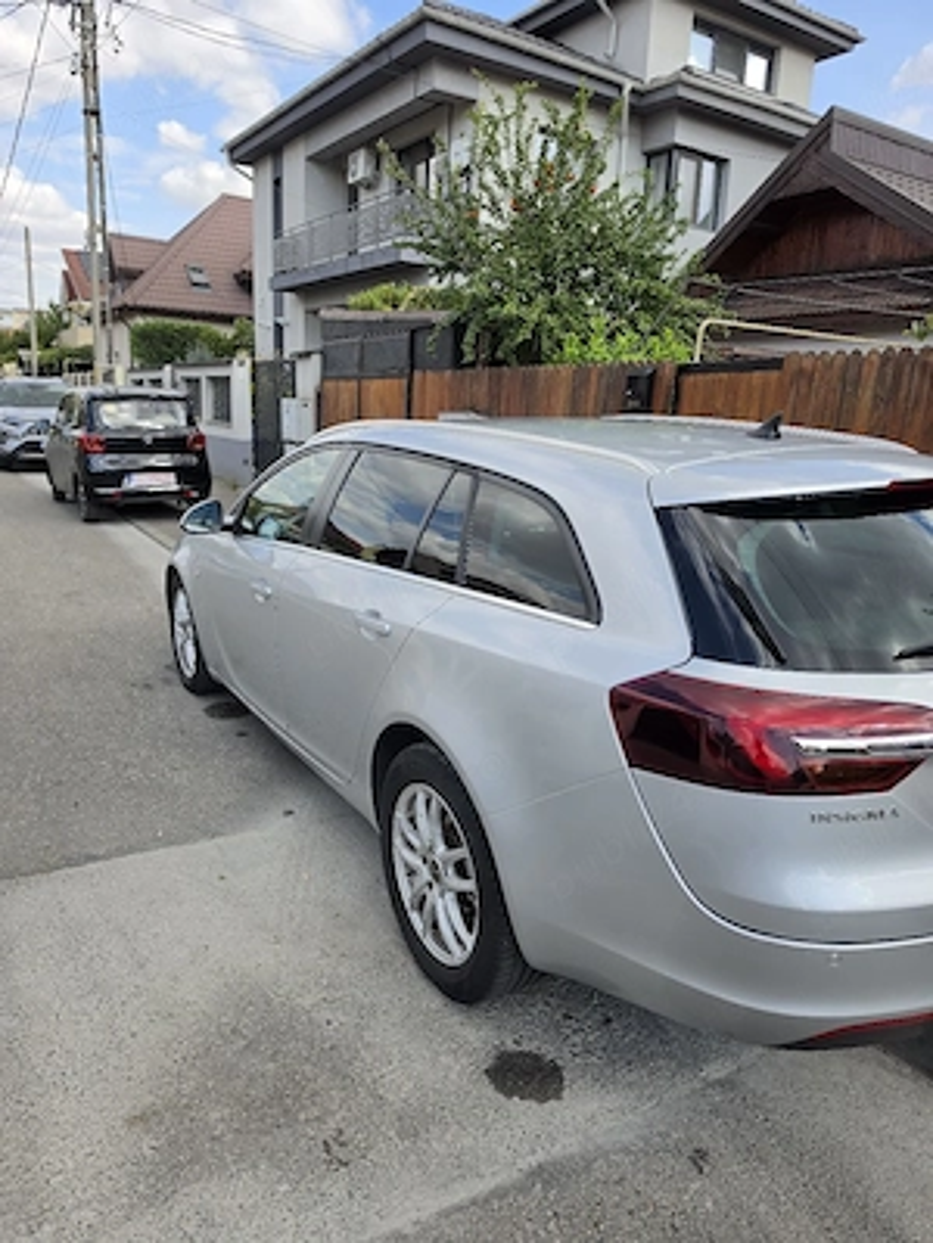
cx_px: 466
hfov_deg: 58.9
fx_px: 827
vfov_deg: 73.9
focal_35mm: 23
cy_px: 622
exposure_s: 1/3333
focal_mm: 6.5
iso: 64
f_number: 1.4
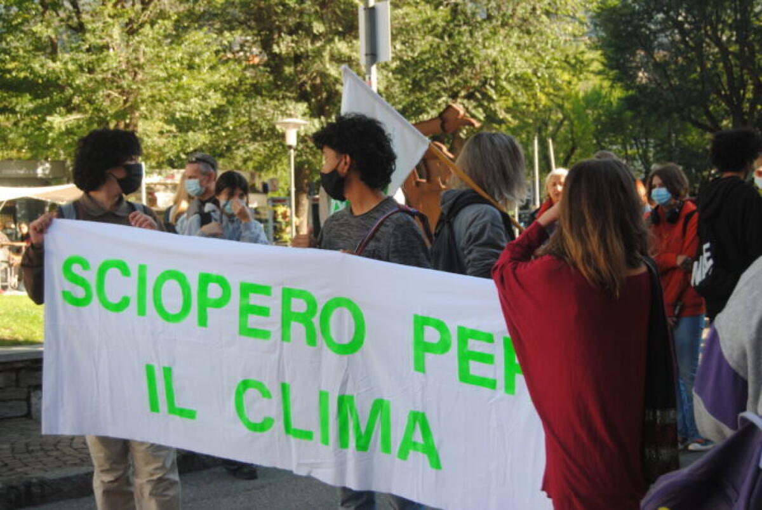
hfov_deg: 33.4
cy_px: 255
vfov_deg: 22.7
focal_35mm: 60
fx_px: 1271
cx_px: 381
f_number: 5.6
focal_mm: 40
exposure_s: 1/125
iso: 160
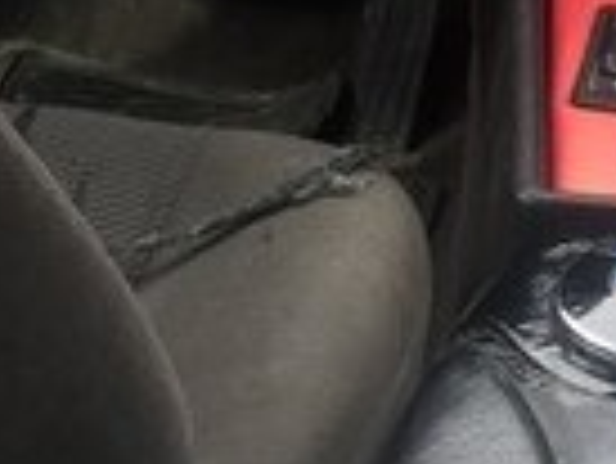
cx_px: 872
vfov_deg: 10.1
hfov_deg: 13.4
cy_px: -313
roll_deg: -3.6
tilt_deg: -14.4
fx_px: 2494
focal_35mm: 140
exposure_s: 1/100
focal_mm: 4.15
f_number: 2.2
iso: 32
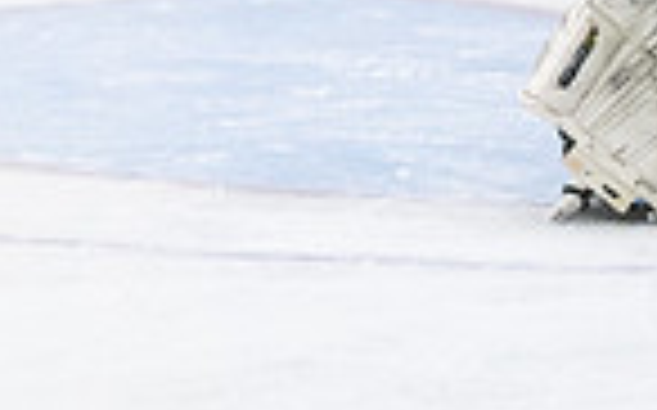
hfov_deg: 3.3
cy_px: -255
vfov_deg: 2.0
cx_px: 1186
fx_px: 11504
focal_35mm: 643
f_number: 2.8
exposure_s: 1/640
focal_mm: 125
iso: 3200
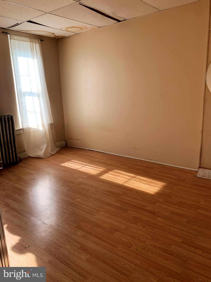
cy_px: 141
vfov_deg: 67.3
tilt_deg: -12.8
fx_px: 211
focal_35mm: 26
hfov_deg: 53.1
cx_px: 106
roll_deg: +1.7
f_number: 1.8
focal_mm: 4.25
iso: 32
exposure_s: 1/122
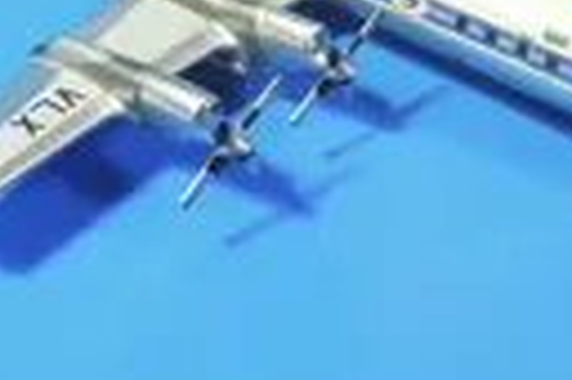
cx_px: 286
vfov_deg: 16.3
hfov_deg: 24.8
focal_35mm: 82
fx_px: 1301
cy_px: 2
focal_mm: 4.3
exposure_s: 1/80
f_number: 2.8
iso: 160
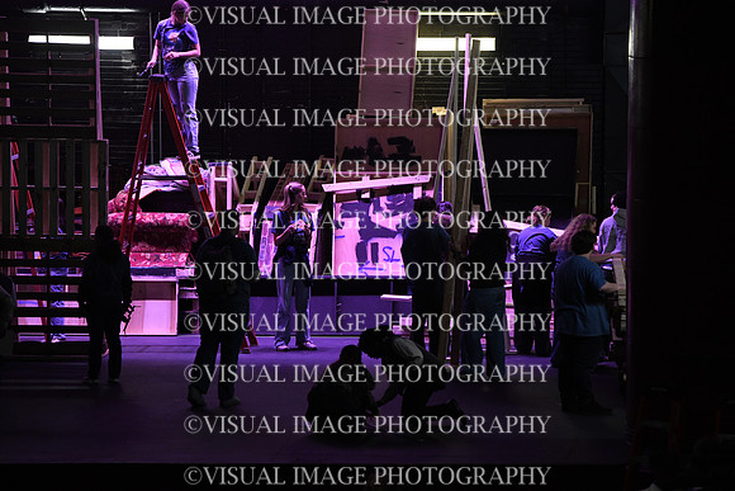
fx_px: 4084
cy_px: 246
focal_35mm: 200
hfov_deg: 10.3
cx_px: 368
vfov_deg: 6.9
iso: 5000
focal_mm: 200
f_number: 4
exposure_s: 1/500
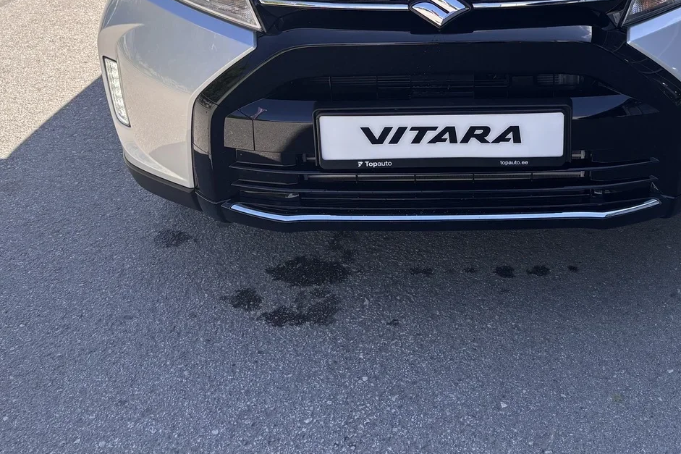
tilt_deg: -16.9
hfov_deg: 42.2
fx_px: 870
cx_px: 452
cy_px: 24
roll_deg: -1.7
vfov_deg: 27.9
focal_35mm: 46
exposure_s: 1/1263
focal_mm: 5.96
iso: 50
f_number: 1.6
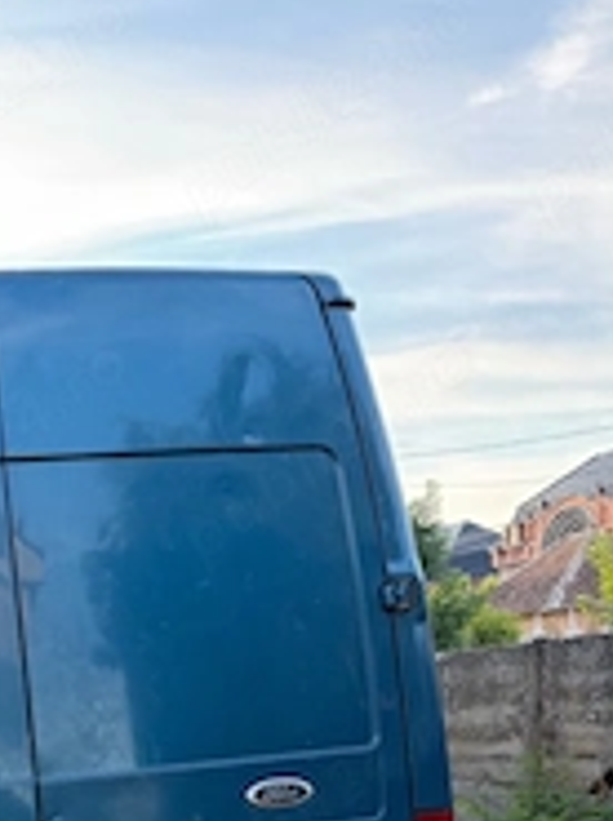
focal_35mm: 52
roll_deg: +4.0
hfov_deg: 27.0
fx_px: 1232
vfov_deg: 33.2
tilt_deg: -7.4
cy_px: 852
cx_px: 71
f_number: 1.78
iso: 80
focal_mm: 6.76
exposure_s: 1/246
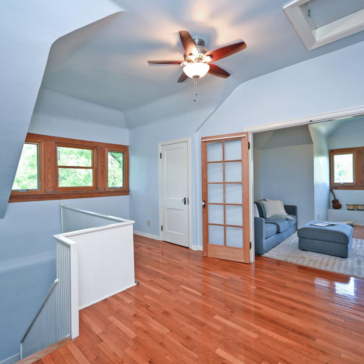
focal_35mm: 18
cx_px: 168
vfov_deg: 80.7
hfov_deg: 80.6
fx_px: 214
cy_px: 182
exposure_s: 1/60
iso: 450
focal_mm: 14
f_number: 4
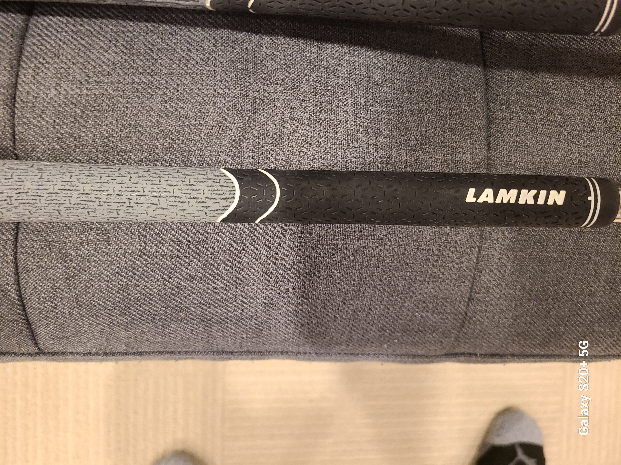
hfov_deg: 67.3
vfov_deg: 53.1
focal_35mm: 26
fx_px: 466
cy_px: 232
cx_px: 310
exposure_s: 1/40
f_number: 1.8
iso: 250
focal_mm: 5.4
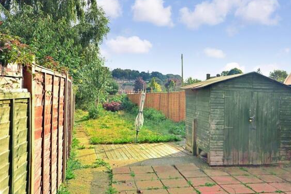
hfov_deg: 54.2
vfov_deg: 37.9
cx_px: 169
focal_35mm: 35
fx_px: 283
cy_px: 97
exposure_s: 1/160
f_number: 7.1
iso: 200
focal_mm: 20
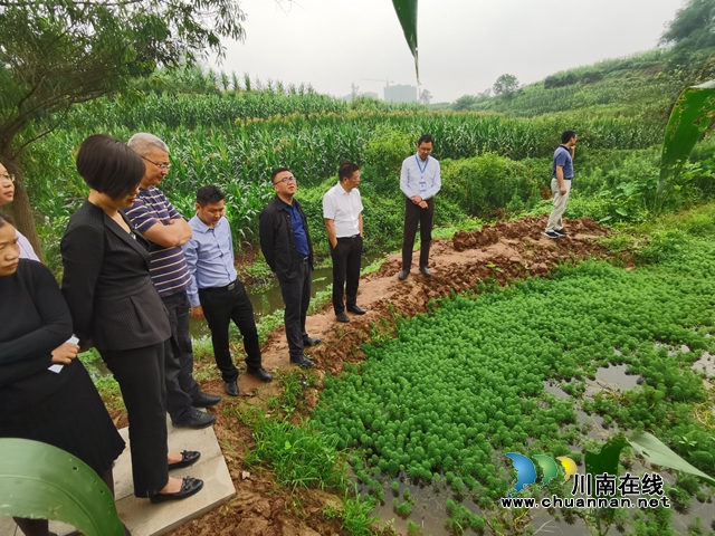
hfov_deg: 91.0
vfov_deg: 74.7
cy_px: 268
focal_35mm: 17
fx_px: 351
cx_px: 358
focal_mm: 2.26
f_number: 2.2
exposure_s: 1/481
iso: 50
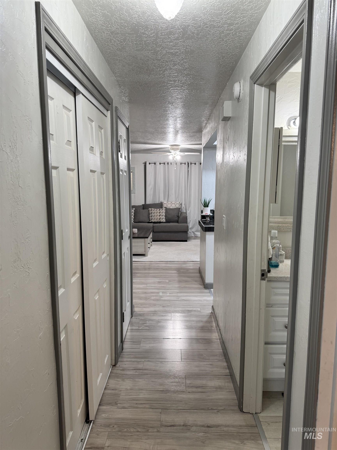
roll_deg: +0.2
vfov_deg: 71.6
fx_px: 312
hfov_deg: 56.8
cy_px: 225
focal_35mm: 24
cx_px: 168
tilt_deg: -7.3
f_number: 1.78
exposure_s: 1/60
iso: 125
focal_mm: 6.76
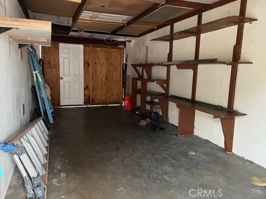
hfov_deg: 67.3
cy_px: 100
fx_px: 200
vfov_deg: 53.1
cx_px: 133
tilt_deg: -7.5
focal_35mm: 26
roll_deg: -2.3
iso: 500
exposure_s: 1/40
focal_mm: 5.7
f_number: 1.5
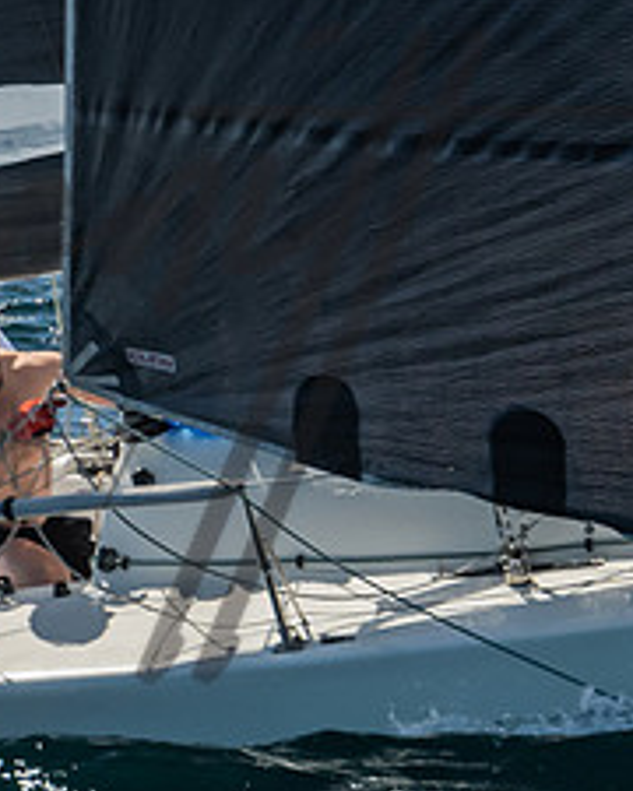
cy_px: 23
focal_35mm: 607
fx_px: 14215
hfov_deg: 2.5
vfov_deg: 3.2
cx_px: -306
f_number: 6.3
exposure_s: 1/640
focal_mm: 100
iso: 160
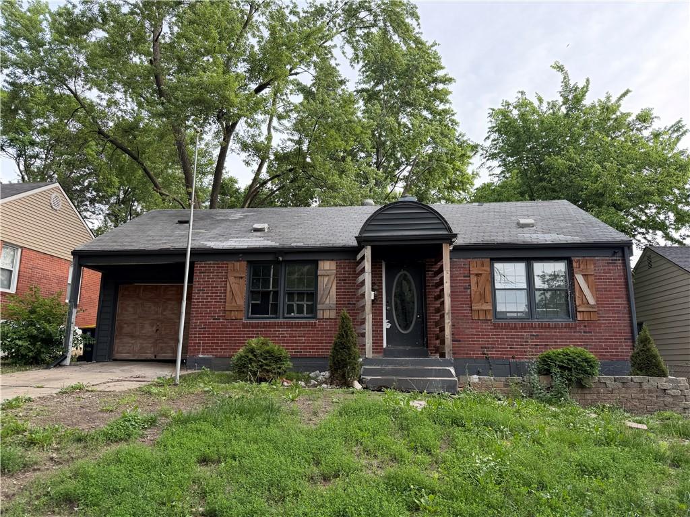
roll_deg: -0.2
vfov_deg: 56.8
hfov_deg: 71.6
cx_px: 345
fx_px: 478
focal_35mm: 24
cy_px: 258
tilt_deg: +10.0
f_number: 1.78
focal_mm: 6.76
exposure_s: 1/246
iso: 80
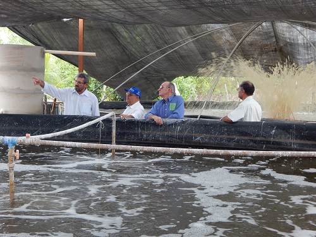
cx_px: 158
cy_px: 118
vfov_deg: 19.6
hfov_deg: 26.0
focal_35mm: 75
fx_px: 685
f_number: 4.2
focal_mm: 13.5
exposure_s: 1/40
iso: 125
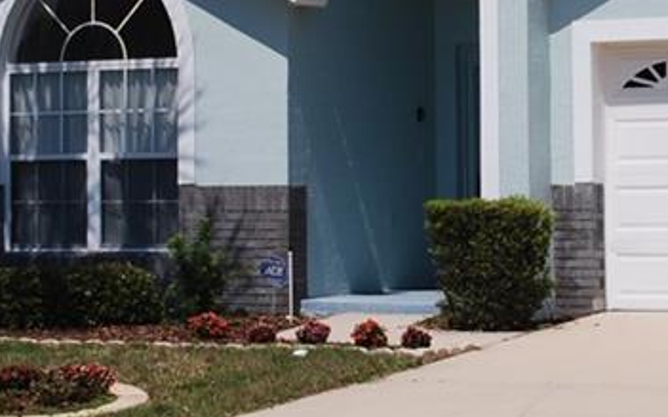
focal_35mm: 143
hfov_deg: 14.6
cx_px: 422
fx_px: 2602
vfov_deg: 9.1
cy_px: 14
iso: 100
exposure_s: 1/320
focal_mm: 32
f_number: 10
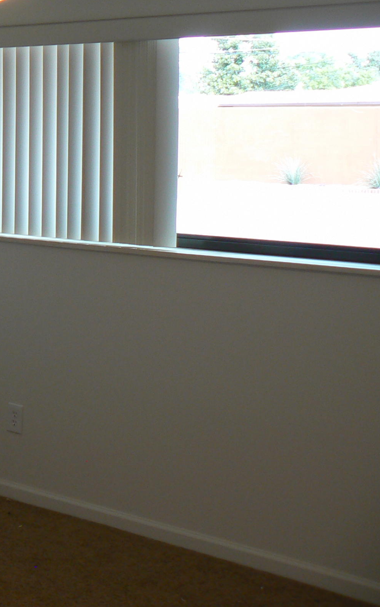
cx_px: -189
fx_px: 1193
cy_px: 186
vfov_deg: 28.3
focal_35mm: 72
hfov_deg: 16.5
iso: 80
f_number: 2.8
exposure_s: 1/50
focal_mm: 6
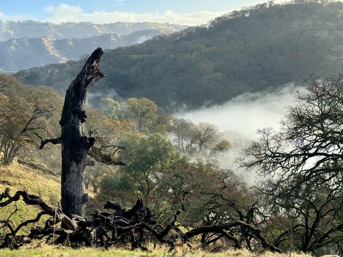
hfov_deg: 39.7
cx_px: 172
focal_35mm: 48
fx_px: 476
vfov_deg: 30.3
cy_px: 128
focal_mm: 6.76
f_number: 1.78
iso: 64
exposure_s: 1/1524
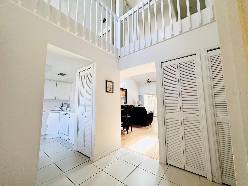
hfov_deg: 102.1
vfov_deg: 85.7
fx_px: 100
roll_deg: +0.6
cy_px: 93
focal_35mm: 14
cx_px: 124
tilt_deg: +6.2
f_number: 2.2
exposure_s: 1/120
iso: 200
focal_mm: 2.22
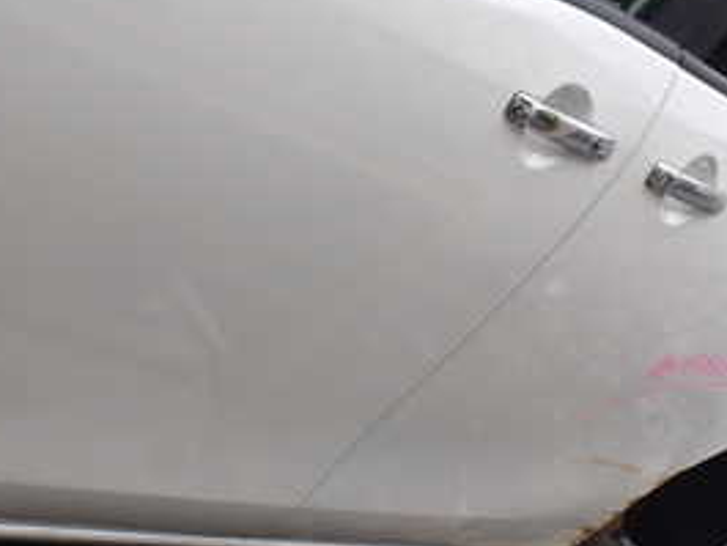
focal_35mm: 68
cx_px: 258
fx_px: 1429
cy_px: 5
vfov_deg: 20.9
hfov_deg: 28.4
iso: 100
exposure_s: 1/500
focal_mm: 5.4
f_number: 3.2
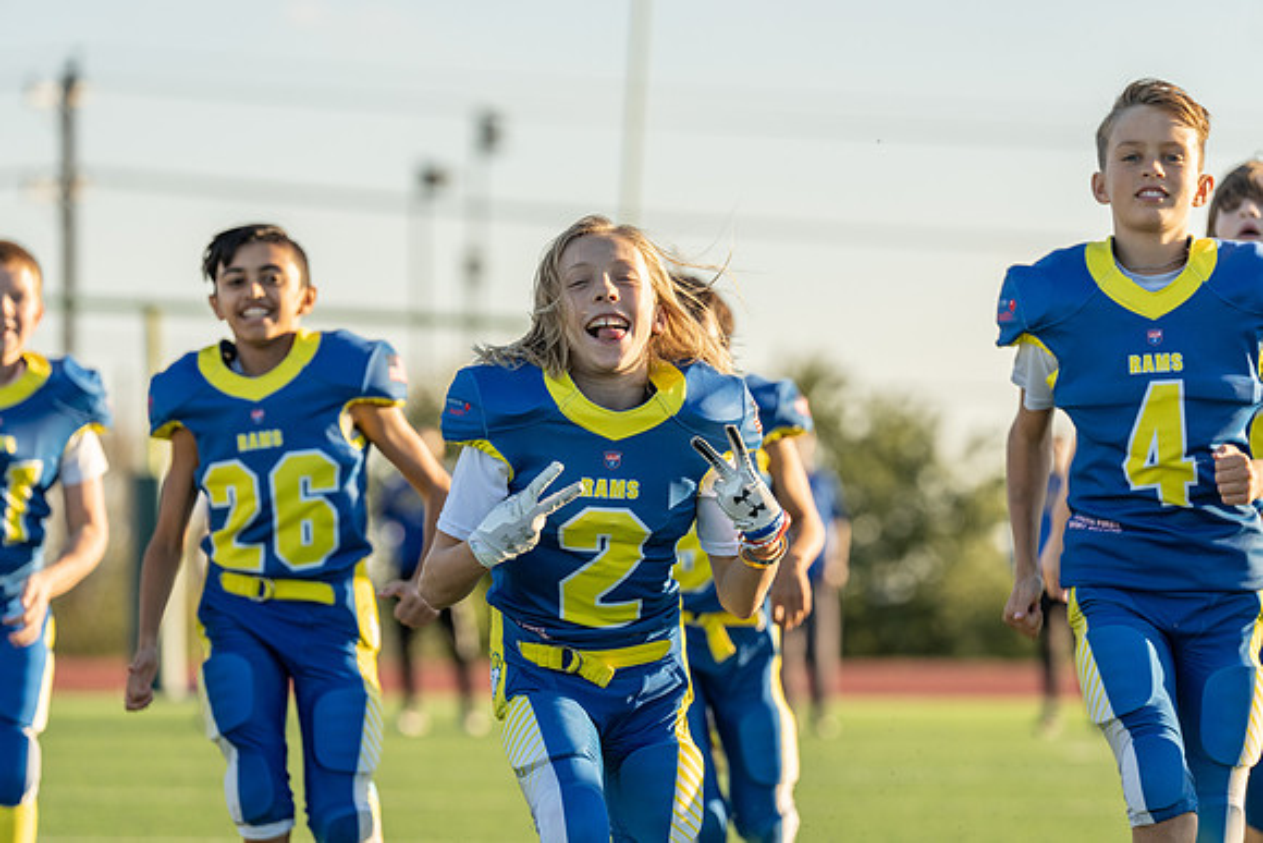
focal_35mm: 173
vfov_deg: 7.9
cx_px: 632
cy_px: 422
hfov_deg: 11.9
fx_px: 6071
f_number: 4
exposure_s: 1/1250
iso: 250
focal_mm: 173
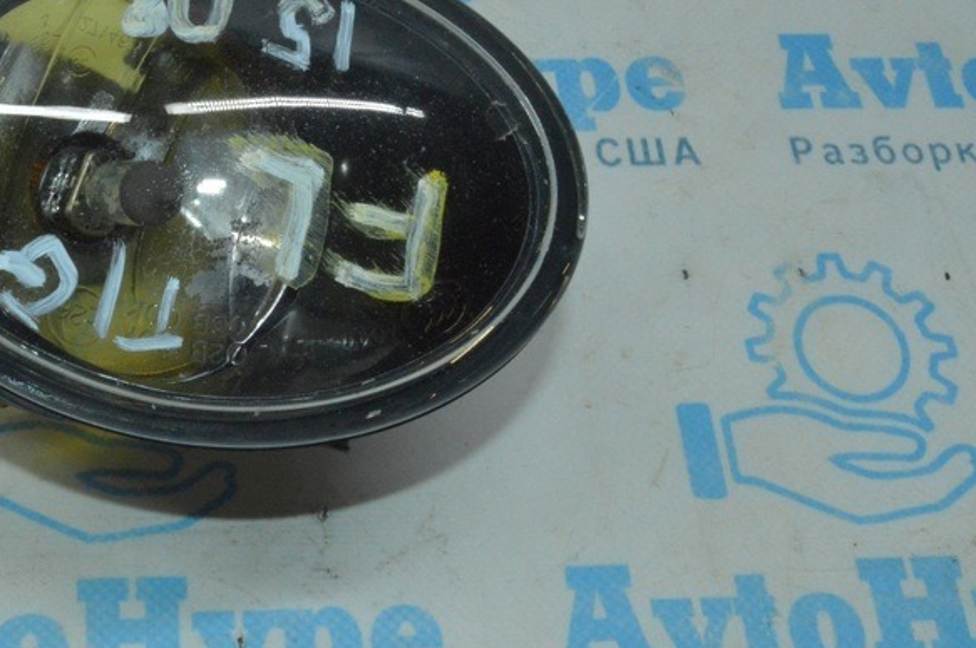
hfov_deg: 33.3
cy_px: 235
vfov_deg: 23.2
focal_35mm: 58
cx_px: 159
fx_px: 1570
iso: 3200
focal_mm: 22
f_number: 25
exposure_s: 1/50
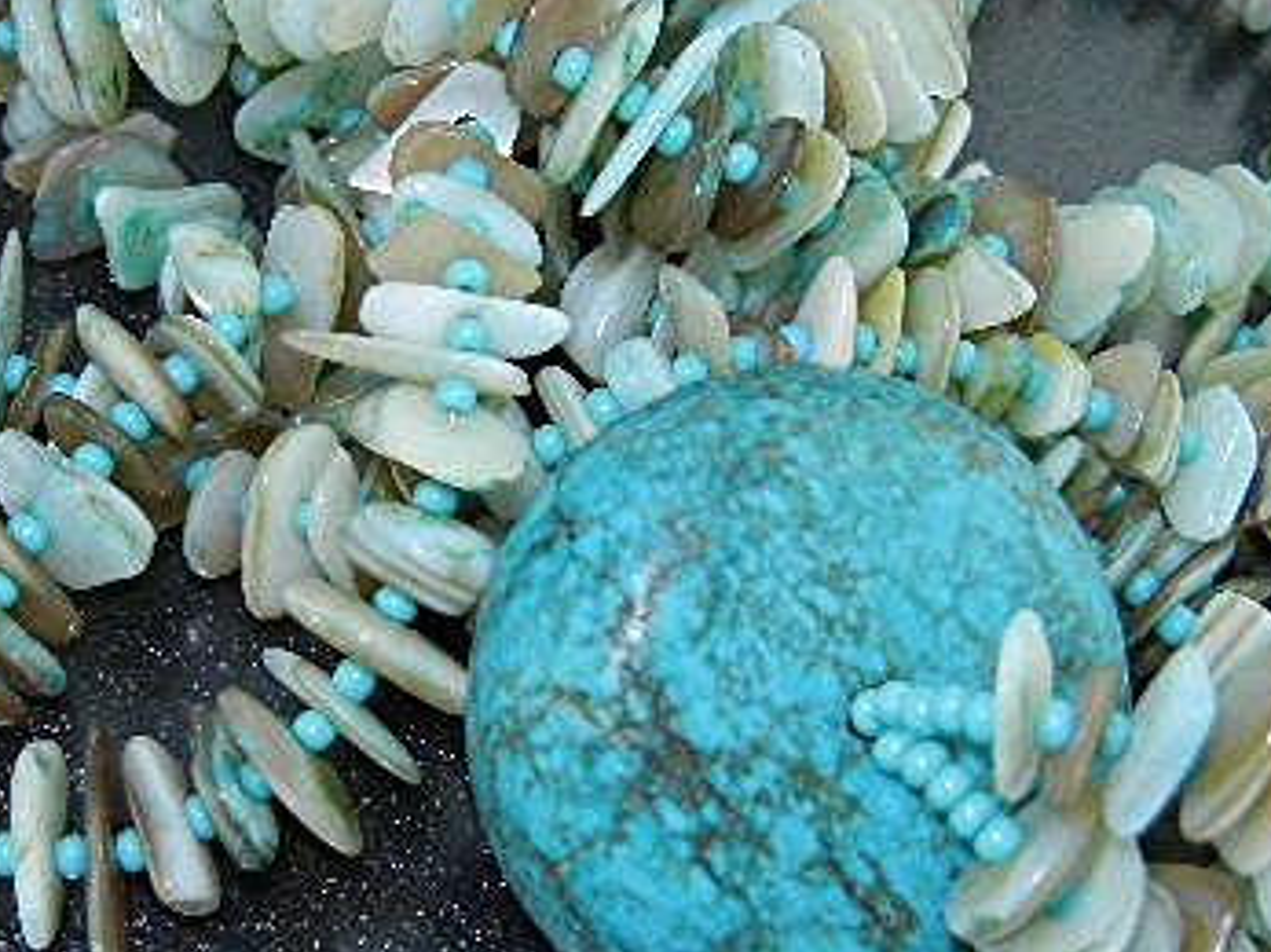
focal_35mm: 83
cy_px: 491
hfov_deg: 23.5
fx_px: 3046
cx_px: 418
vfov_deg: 17.8
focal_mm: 8.1
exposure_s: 1/30
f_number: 3.8
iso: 256
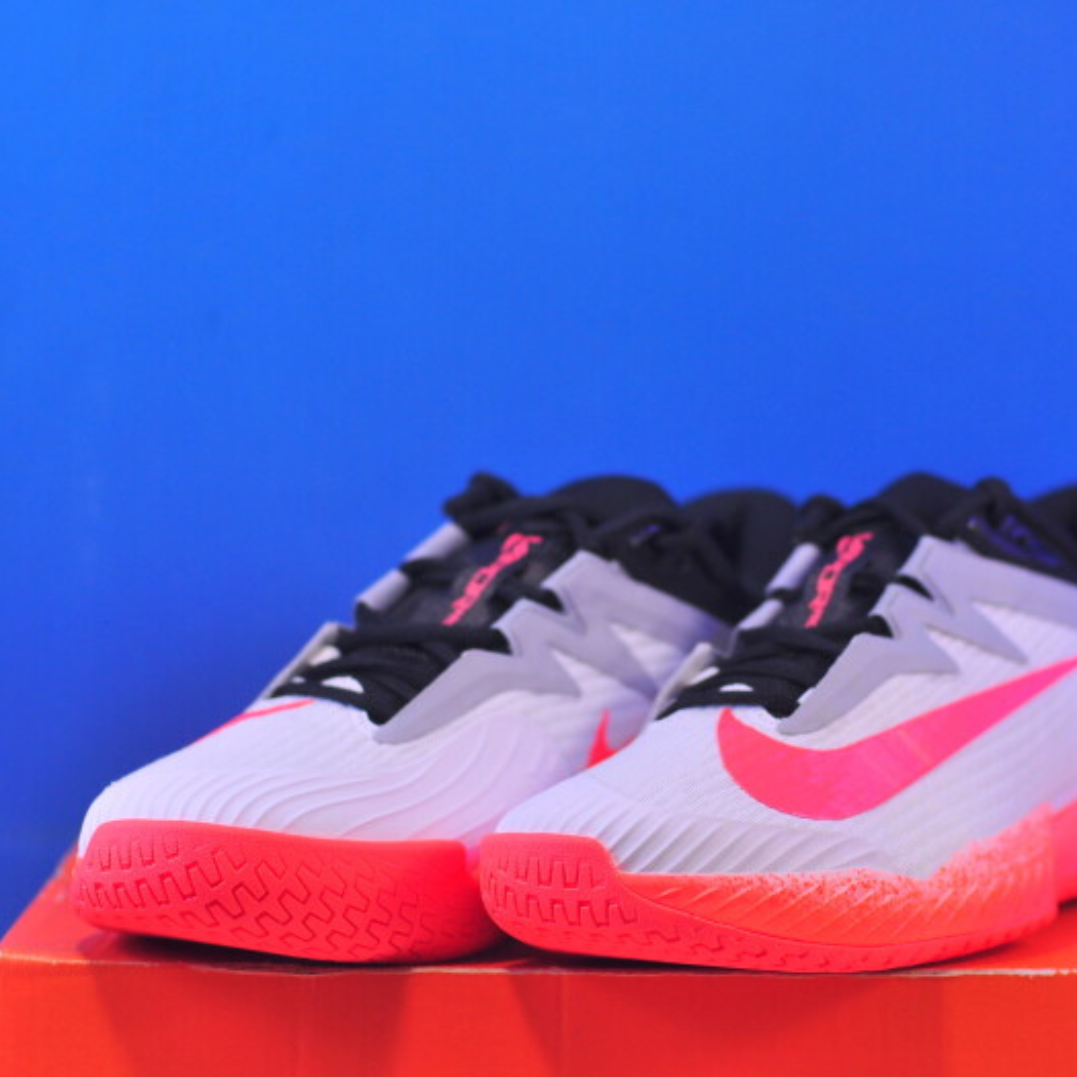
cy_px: 536
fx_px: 3414
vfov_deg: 17.9
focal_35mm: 97
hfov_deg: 17.9
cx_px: 654
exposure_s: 1/320
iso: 250
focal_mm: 50
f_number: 2.5
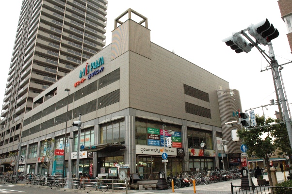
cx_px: 146
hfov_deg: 67.4
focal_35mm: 27
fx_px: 219
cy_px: 97
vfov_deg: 47.8
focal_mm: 18
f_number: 11
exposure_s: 1/500
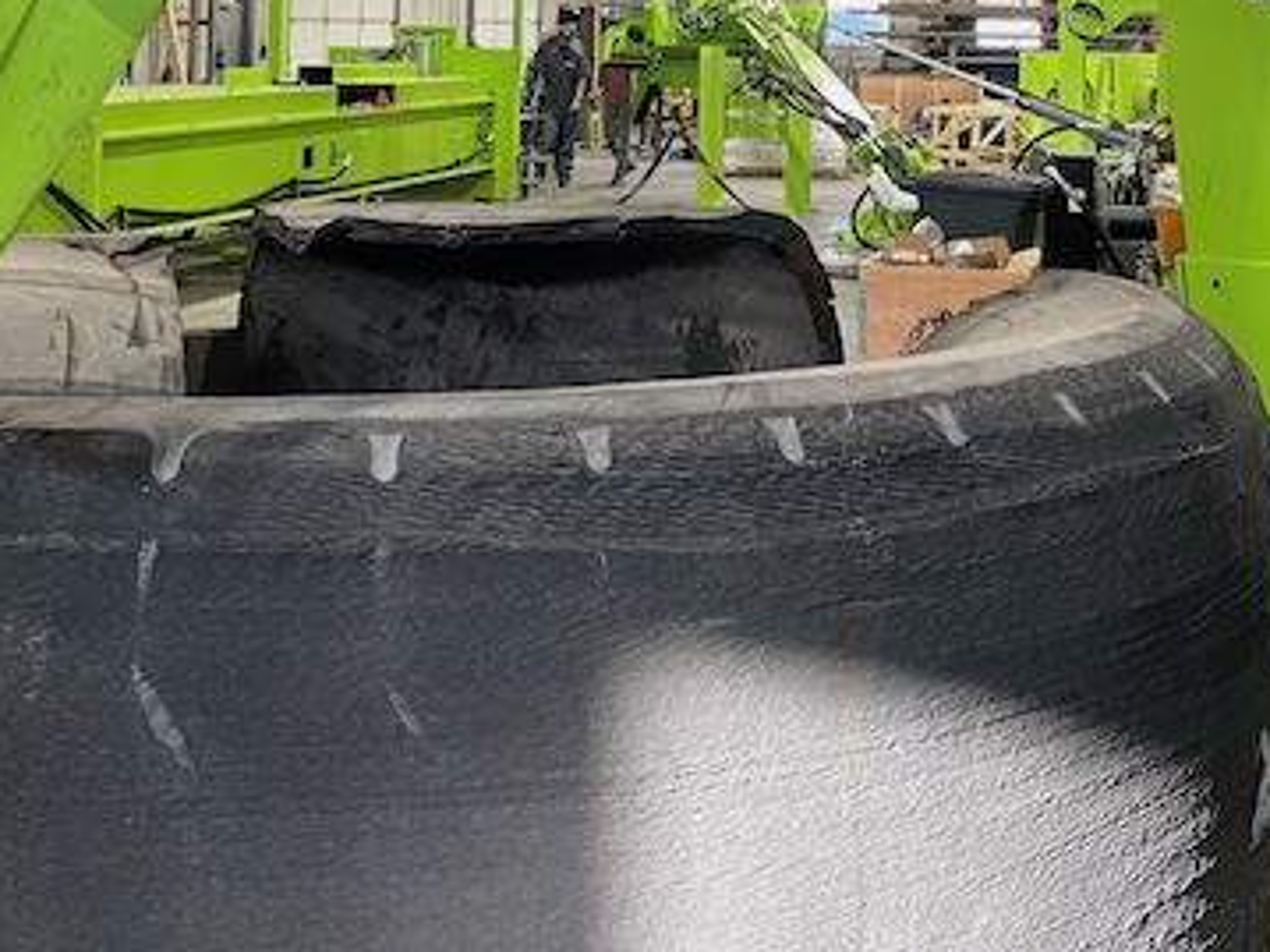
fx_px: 2127
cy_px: -81
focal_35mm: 58
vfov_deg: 23.7
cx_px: 725
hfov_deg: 33.2
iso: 100
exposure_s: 1/60
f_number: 1.6
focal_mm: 4.2
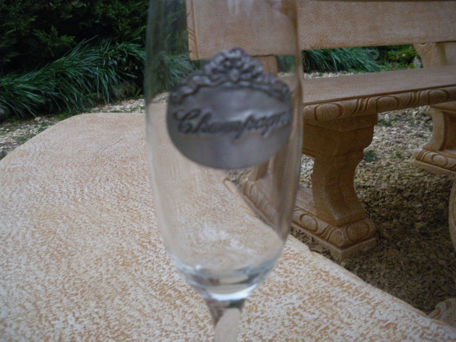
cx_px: 228
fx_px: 474
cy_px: 171
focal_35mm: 36
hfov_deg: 51.4
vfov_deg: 39.7
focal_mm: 6.3
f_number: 3.5
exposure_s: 1/50
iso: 640
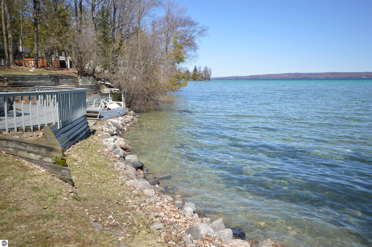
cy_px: 124
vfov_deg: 43.5
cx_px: 186
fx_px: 310
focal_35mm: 30
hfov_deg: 62.0
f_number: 7.1
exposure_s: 1/200
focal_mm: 20
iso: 100
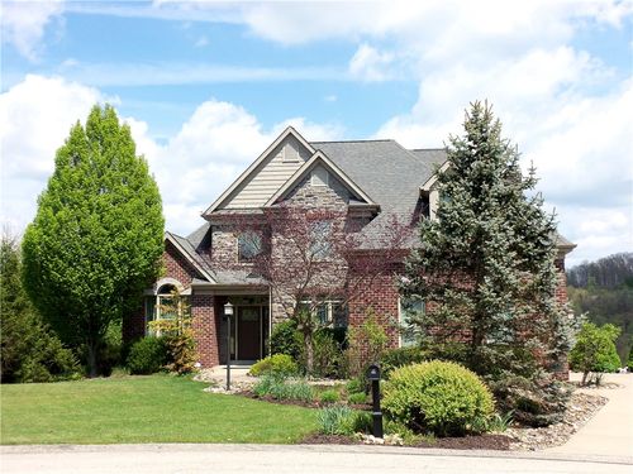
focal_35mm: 48
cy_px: 237
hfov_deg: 39.7
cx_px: 316
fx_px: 878
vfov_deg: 30.3
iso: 64
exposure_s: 1/500
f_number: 3.8
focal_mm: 8.7
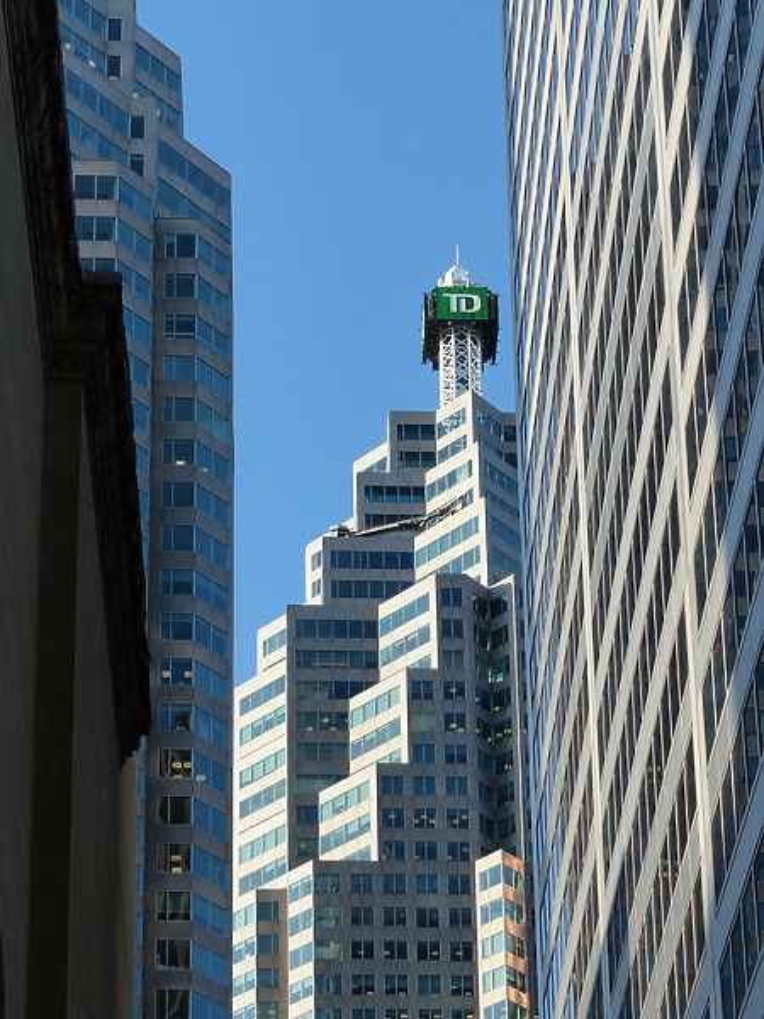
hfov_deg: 15.7
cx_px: 382
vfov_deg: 20.9
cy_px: 510
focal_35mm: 94
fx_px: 2766
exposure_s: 1/500
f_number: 4
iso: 160
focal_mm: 16.9
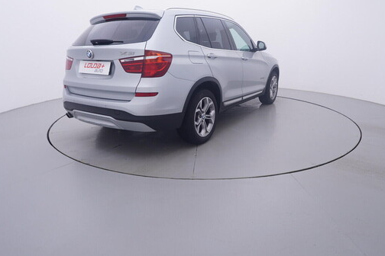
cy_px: 120
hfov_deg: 72.5
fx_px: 262
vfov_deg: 52.1
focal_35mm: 25
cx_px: 194
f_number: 5
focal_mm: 15
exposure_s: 1/80
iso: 200
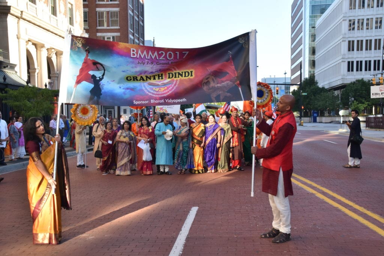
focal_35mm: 48
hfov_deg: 41.1
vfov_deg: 28.1
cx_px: 192
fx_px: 512
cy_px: 128
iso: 400
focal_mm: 32
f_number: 16
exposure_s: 1/50
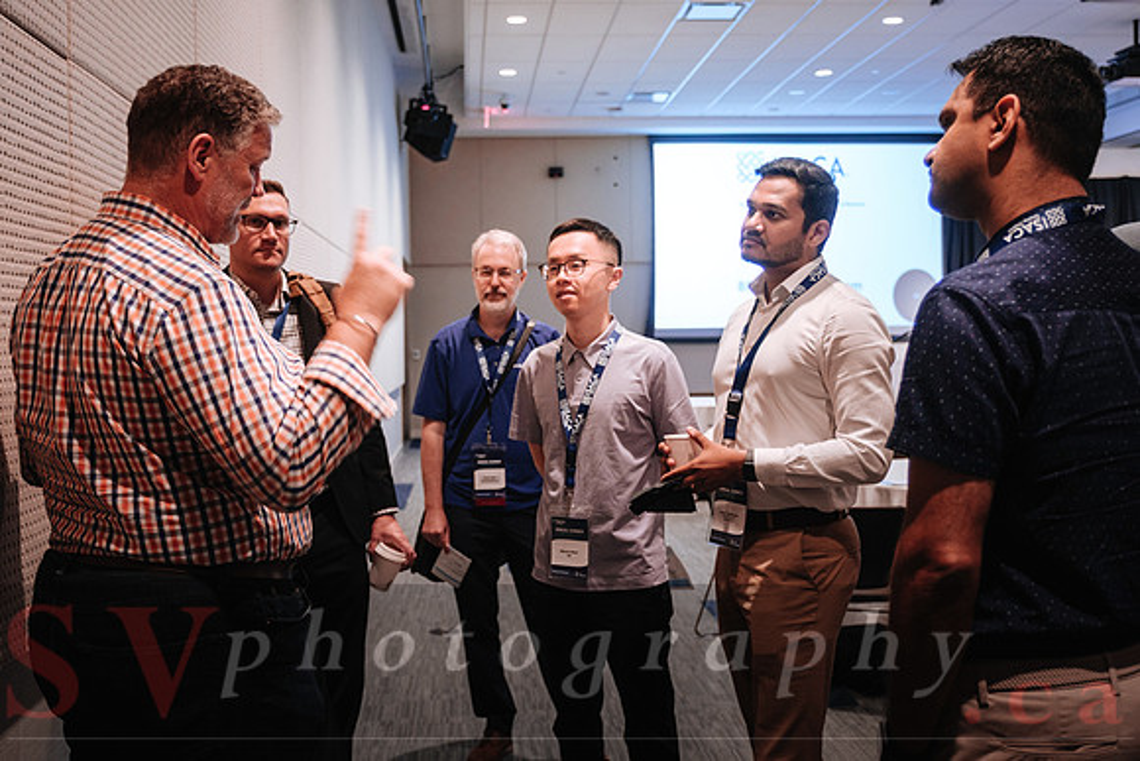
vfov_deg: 34.2
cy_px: 349
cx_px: 554
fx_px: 1234
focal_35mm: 39
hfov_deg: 49.6
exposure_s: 1/40
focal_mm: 24.2
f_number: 2.8
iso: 800
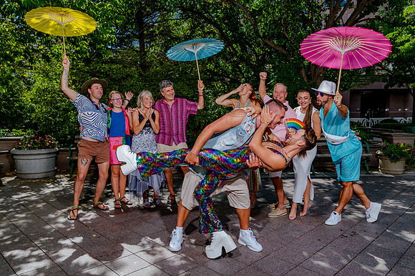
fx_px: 309
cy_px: 154
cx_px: 205
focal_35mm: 27
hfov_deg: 67.8
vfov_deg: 48.1
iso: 200
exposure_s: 1/320
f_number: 8
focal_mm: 24
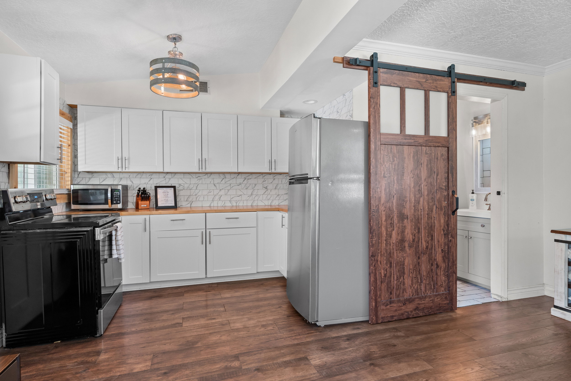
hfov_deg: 88.4
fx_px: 294
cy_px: 190
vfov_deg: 66.0
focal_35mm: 18
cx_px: 286
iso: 500
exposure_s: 1/3
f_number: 8
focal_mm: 18.5
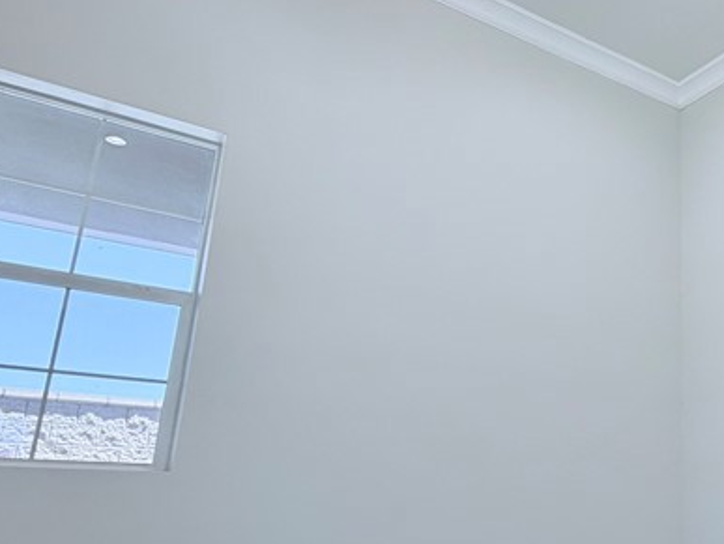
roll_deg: +1.3
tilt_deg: +15.7
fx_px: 775
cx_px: 675
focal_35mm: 37
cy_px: 312
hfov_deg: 44.7
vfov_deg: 38.6
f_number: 2.2
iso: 50
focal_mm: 2.22
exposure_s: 1/120
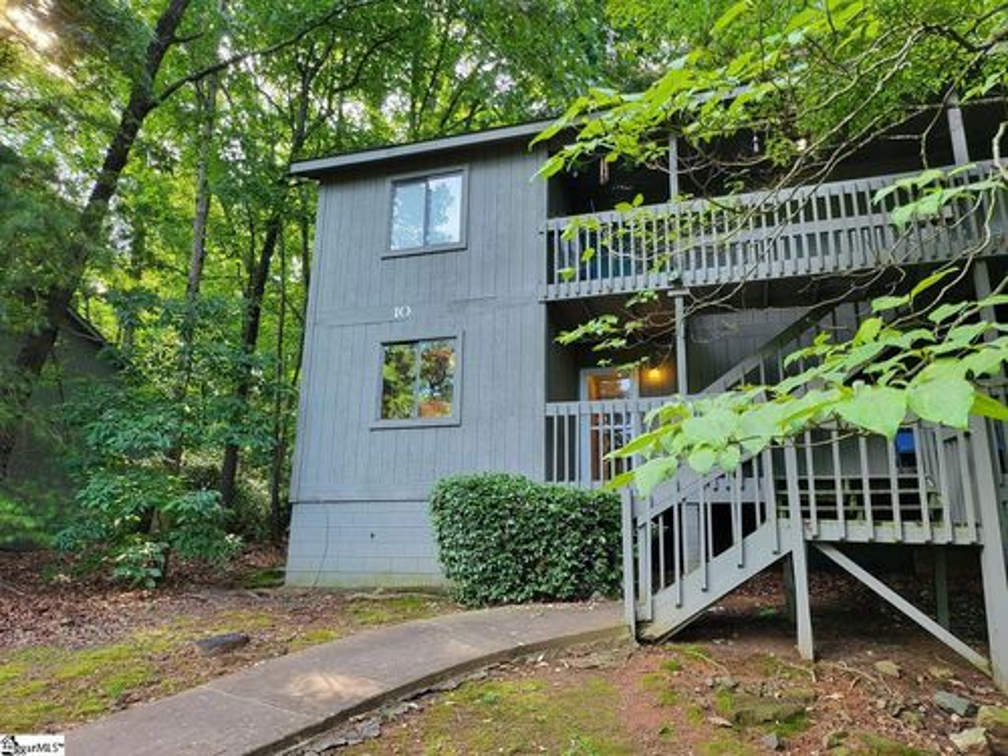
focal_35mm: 24
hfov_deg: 71.6
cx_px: 504
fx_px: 699
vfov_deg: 56.8
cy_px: 378
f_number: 1.8
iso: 80
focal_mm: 5
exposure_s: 1/120
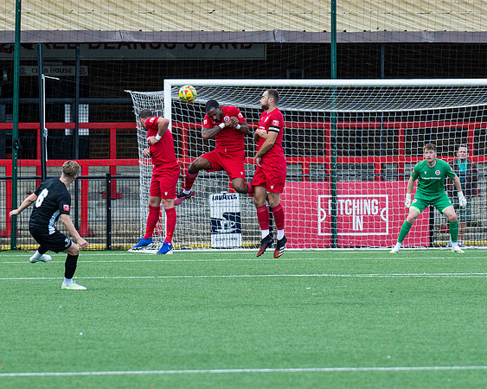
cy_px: 181
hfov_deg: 3.9
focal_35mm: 496
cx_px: 232
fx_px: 7153
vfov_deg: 3.1
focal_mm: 200
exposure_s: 1/2000
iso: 500
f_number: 4
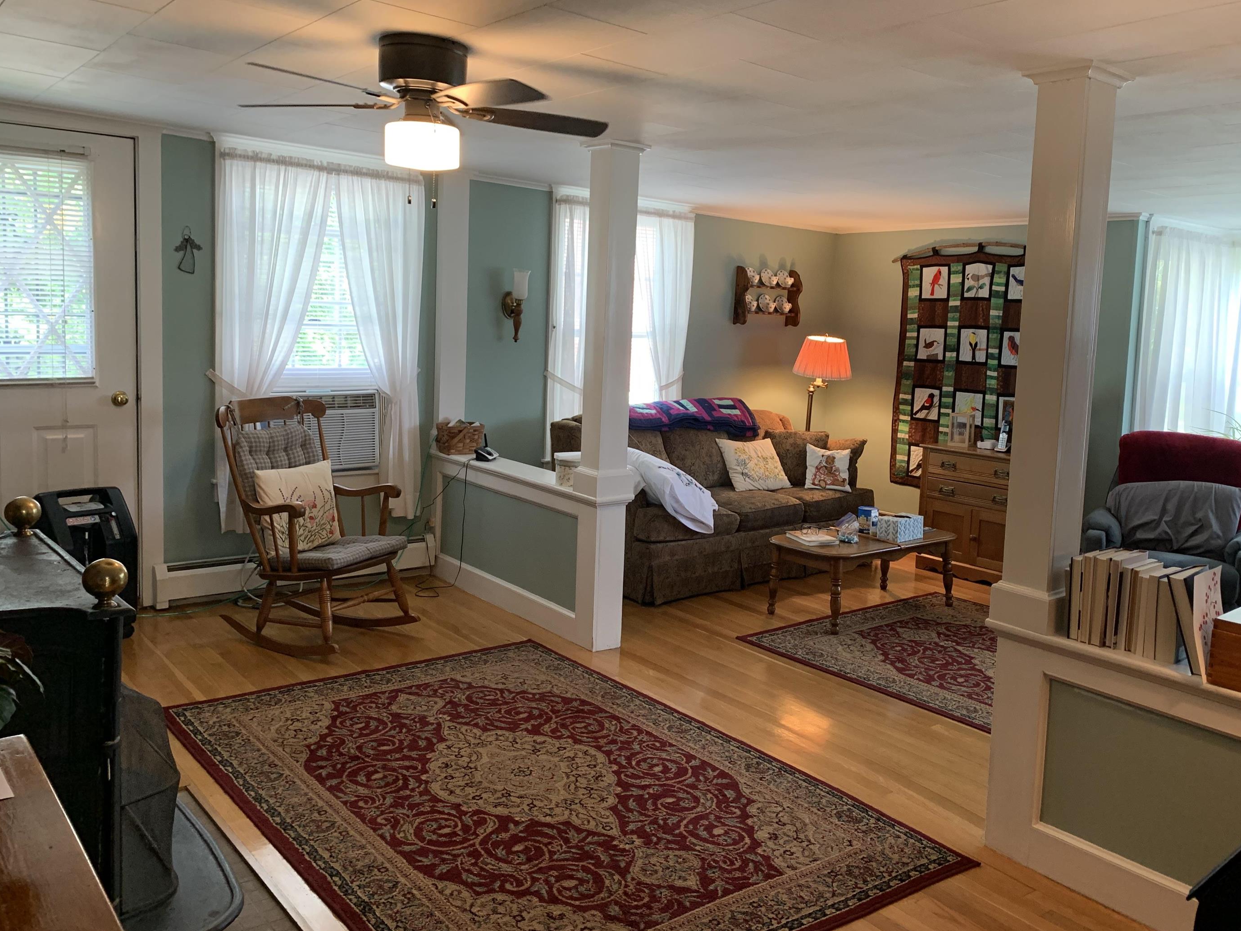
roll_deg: -2.4
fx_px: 1040
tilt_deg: -7.1
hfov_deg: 61.5
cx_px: 688
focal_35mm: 29
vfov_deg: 48.2
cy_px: 425
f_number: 1.8
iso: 125
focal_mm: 4.25
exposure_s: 1/60
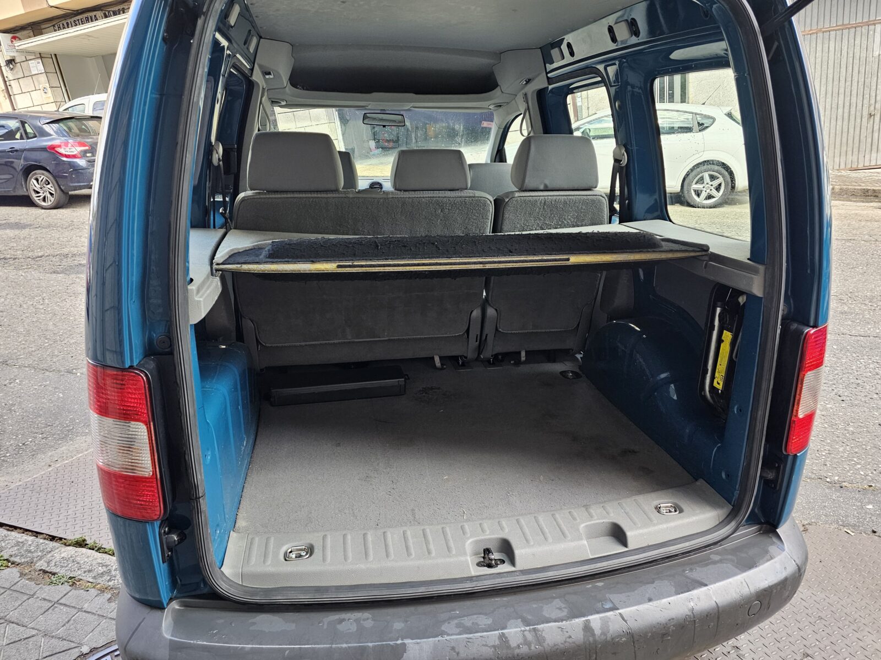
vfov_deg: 58.9
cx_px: 440
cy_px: 330
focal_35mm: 23
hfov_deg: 73.9
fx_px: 585
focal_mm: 6.3
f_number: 1.7
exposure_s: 1/180
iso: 125
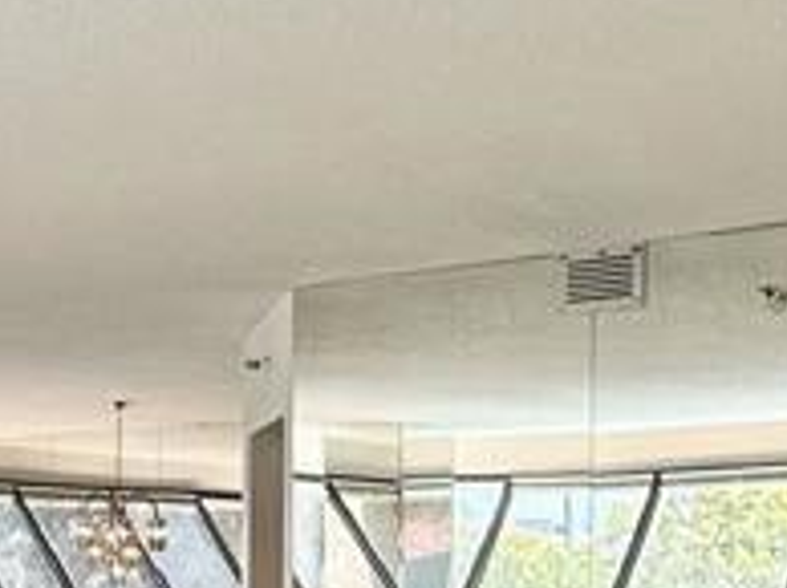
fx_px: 1680
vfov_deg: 19.2
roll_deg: -0.3
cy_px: 616
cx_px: 191
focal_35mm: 74
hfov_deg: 26.0
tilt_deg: -0.6
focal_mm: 2.22
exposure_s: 1/120
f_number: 2.2
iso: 80
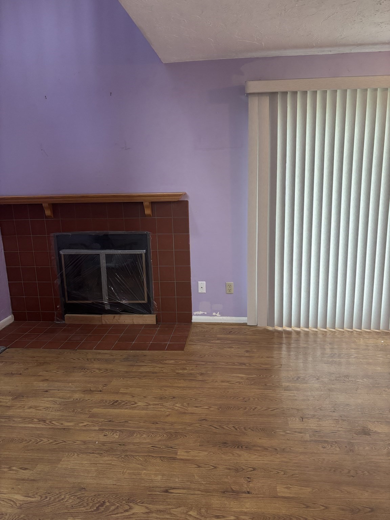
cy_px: 260
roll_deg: +1.1
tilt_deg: -12.5
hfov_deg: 53.1
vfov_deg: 67.3
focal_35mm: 26
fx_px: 391
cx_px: 195
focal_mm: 5.96
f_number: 1.6
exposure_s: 1/60
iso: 400
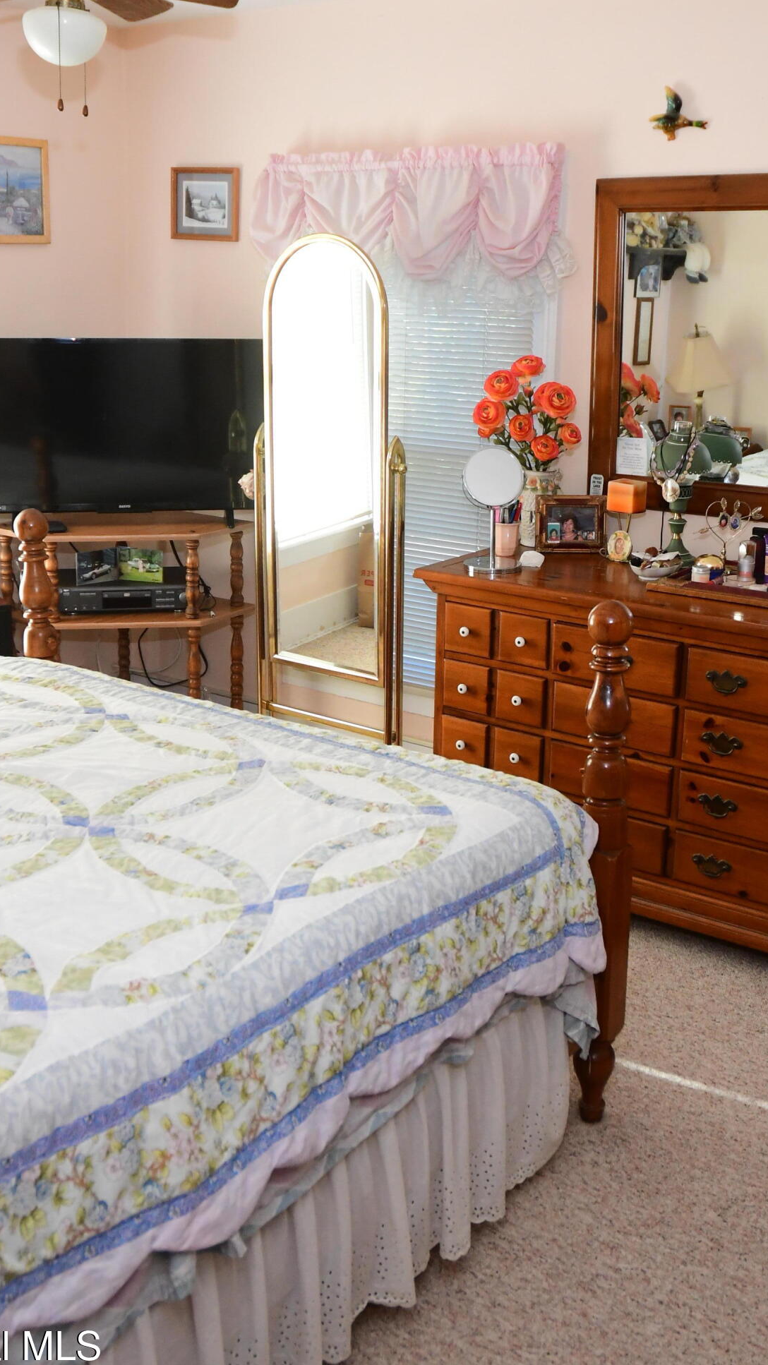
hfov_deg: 30.4
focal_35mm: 39
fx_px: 1412
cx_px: 362
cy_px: 705
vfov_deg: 51.6
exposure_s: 1/400
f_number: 4.5
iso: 2000
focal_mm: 18
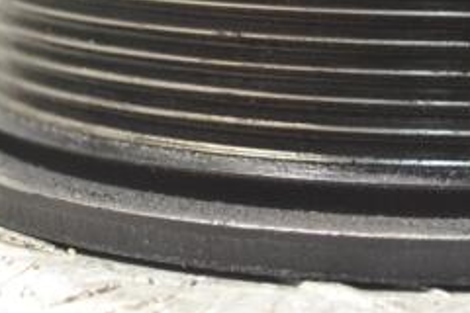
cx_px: 454
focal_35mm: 135
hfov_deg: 15.0
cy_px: -25
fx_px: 1762
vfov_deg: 10.1
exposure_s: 1/125
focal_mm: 36
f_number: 5.6
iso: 3200
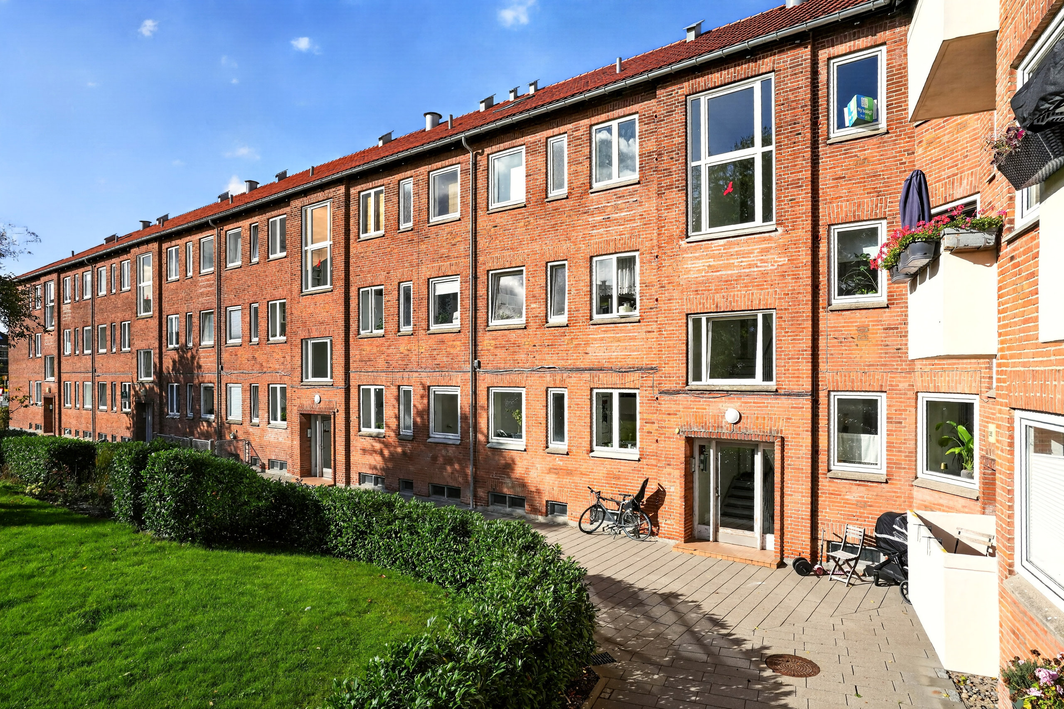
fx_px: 621
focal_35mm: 21
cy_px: 354
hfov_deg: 81.2
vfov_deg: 59.5
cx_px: 532
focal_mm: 21
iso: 800
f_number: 8
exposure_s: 1/1250
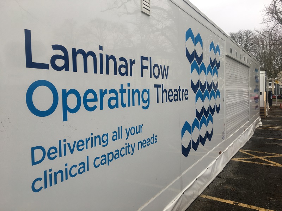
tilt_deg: -1.5
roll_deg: +0.3
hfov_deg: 61.7
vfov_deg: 48.2
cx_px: 141
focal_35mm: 29
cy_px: 106
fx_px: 236
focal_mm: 4.15
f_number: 2.2
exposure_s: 1/100
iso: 25
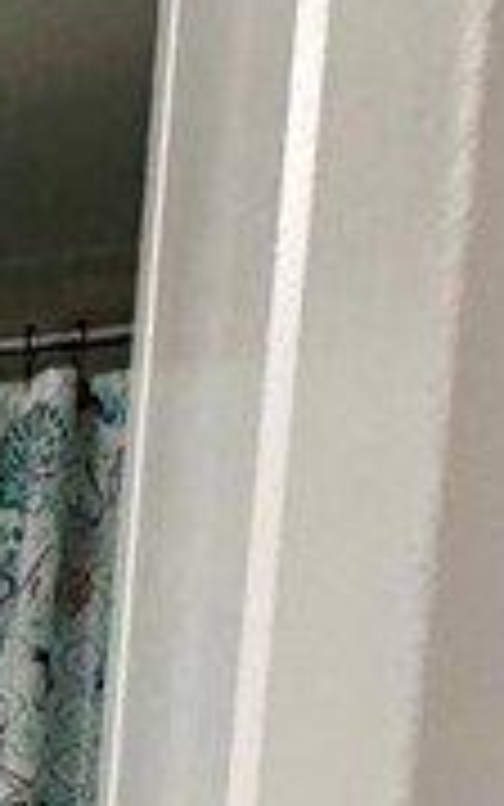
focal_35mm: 85
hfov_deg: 10.9
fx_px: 1867
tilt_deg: -7.7
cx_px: -950
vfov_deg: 21.6
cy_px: 1099
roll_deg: -1.3
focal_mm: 2.22
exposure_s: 1/60
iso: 250
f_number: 2.2
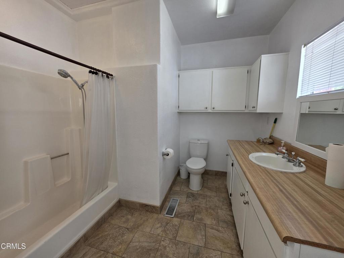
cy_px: 129
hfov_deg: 106.2
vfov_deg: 89.9
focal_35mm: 13
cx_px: 172
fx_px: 129
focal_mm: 2.2
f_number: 1.9
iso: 80
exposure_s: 1/120
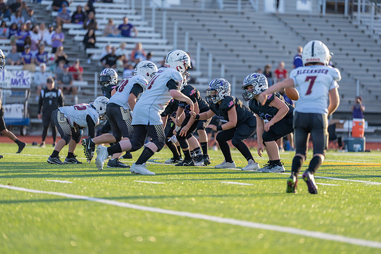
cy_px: 127
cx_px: 190
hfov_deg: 10.3
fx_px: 2117
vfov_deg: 6.9
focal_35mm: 200
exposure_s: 1/1250
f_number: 2.8
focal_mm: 200
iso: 250
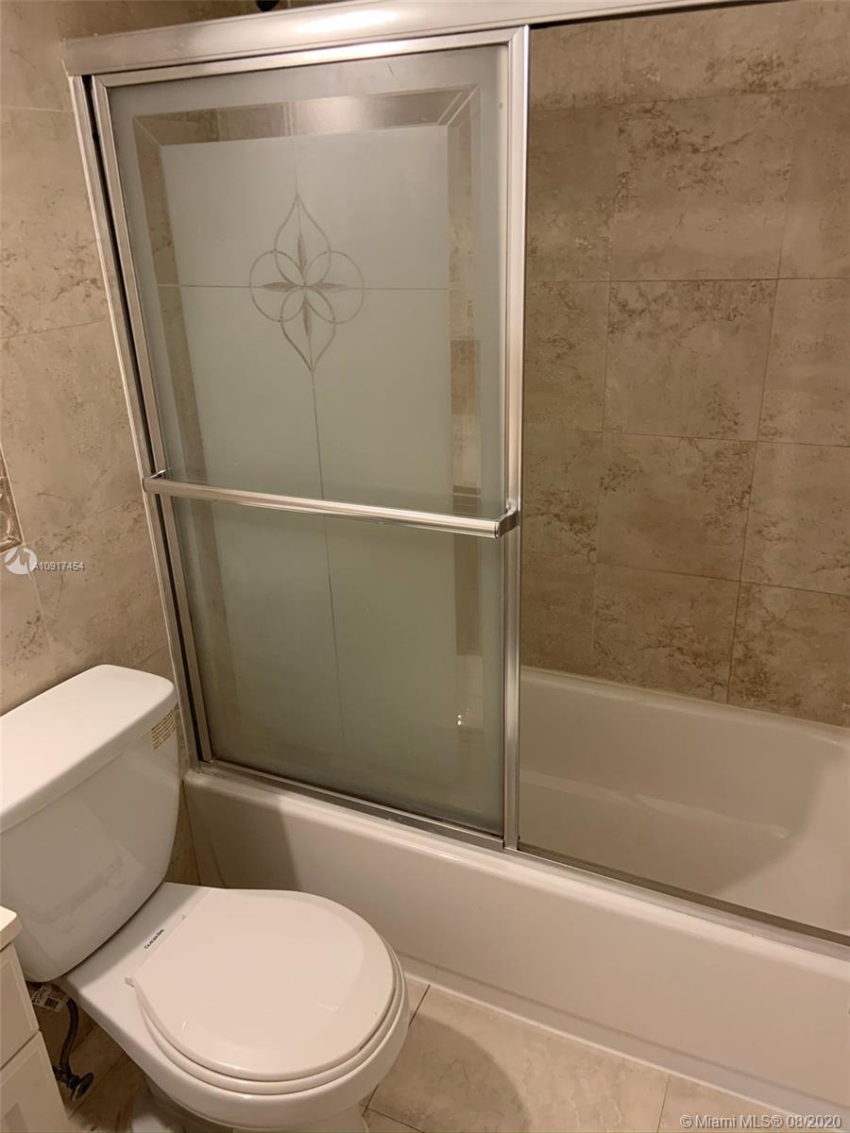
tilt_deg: -22.7
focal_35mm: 26
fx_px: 851
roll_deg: +3.0
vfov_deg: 67.3
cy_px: 566
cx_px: 425
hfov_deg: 53.1
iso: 160
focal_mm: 4.25
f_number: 1.8
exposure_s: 1/60
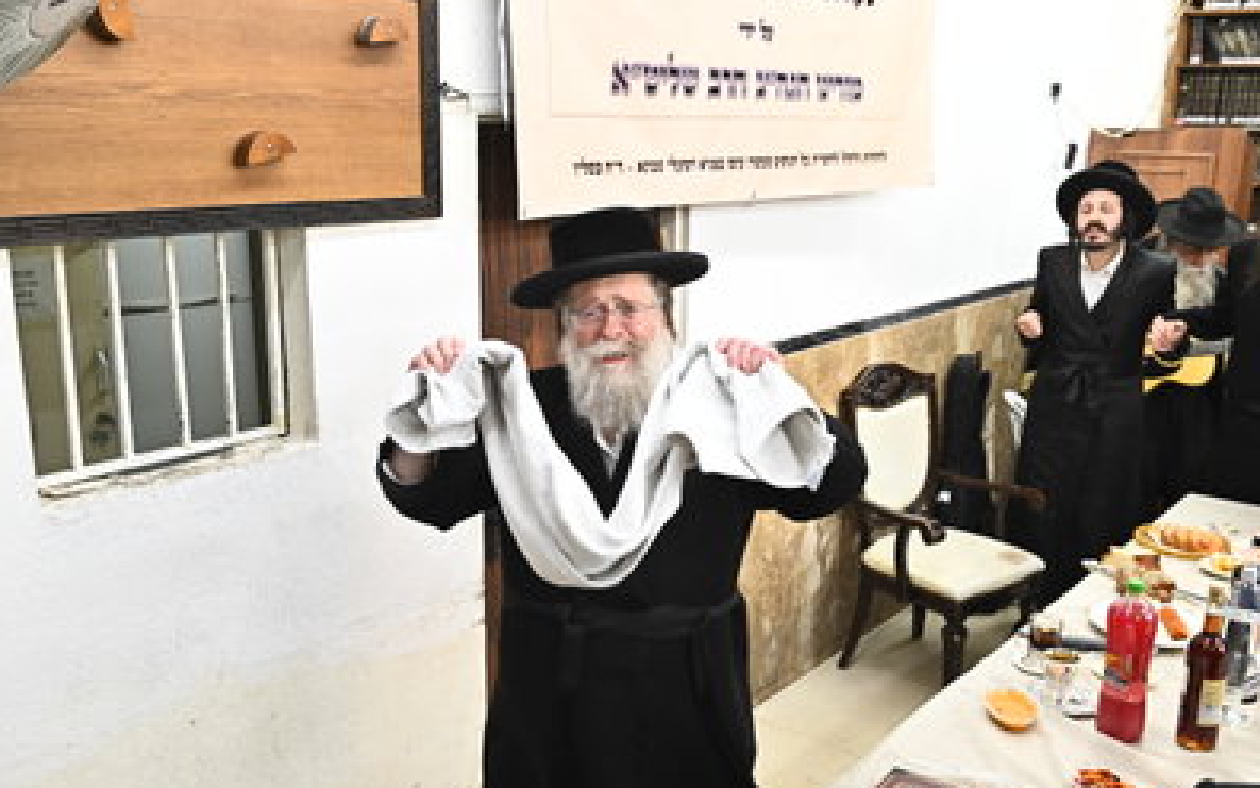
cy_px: 415
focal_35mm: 35
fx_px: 1202
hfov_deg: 55.3
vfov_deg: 36.3
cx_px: 627
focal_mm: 34
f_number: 5
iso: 3200
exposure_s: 1/200
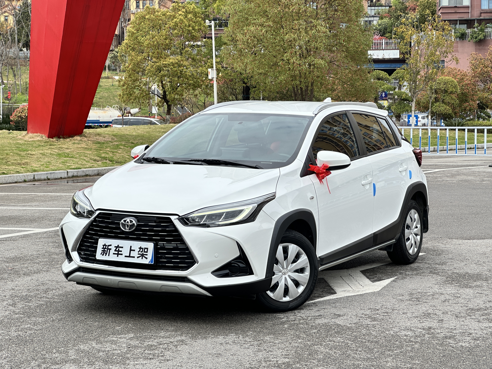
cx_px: 246
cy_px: 184
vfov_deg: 19.1
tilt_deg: -3.0
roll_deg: +0.3
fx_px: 1094
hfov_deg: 25.3
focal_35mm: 77
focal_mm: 9
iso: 32
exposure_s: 1/310
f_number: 2.8
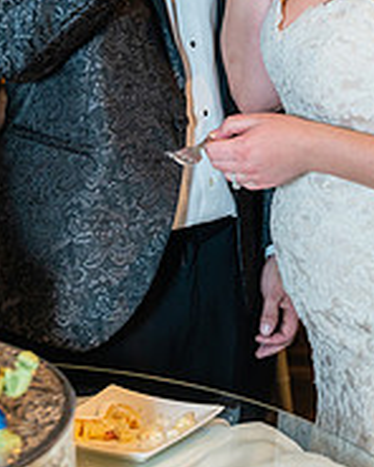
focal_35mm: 105
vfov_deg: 18.1
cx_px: 306
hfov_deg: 14.6
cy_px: 86
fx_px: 1453
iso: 800
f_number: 4.5
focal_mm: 46
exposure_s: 1/60
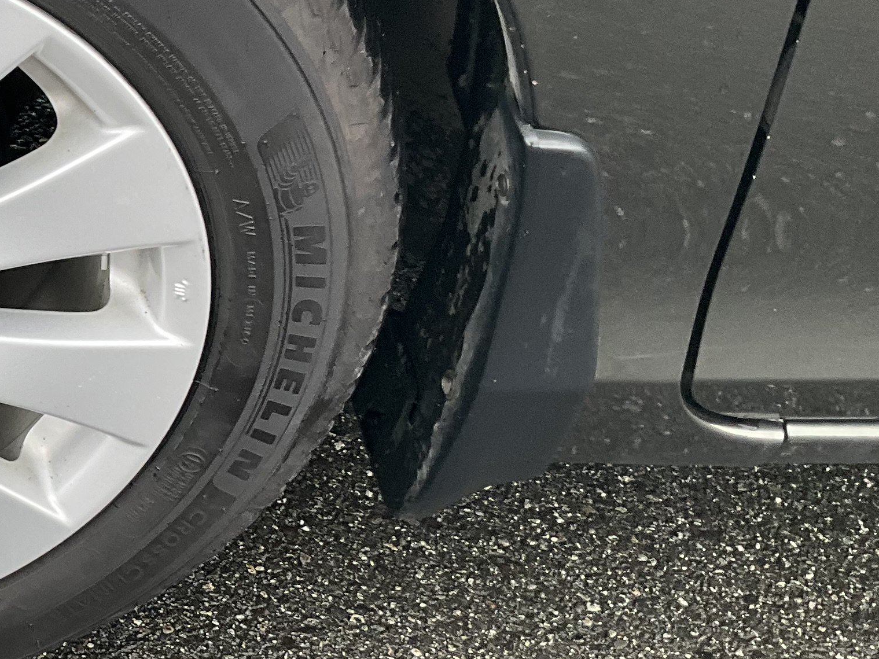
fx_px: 1955
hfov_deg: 22.7
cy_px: 314
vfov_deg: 19.1
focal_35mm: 77
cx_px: -253
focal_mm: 3
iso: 50
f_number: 1.8
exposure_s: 1/122
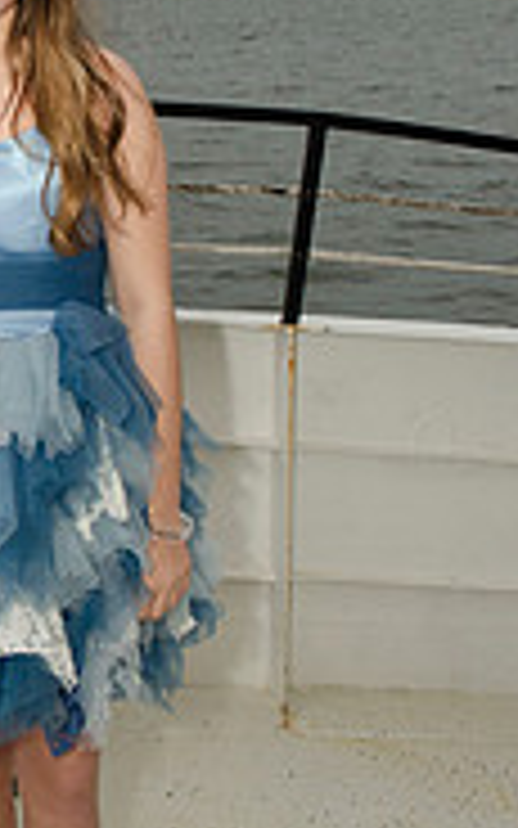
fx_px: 1513
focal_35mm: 67
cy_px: 328
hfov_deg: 18.4
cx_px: -104
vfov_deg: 30.5
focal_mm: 18
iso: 400
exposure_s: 1/250
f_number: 6.3
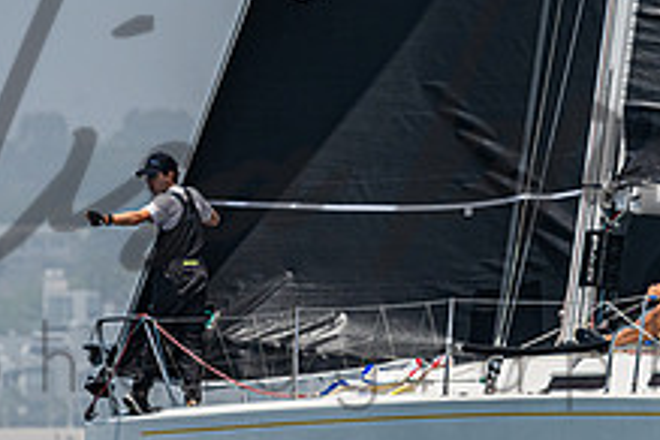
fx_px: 22383
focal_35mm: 1221
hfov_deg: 1.7
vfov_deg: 1.1
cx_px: 528
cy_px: 228
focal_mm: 400
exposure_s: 1/5000
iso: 400
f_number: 6.3
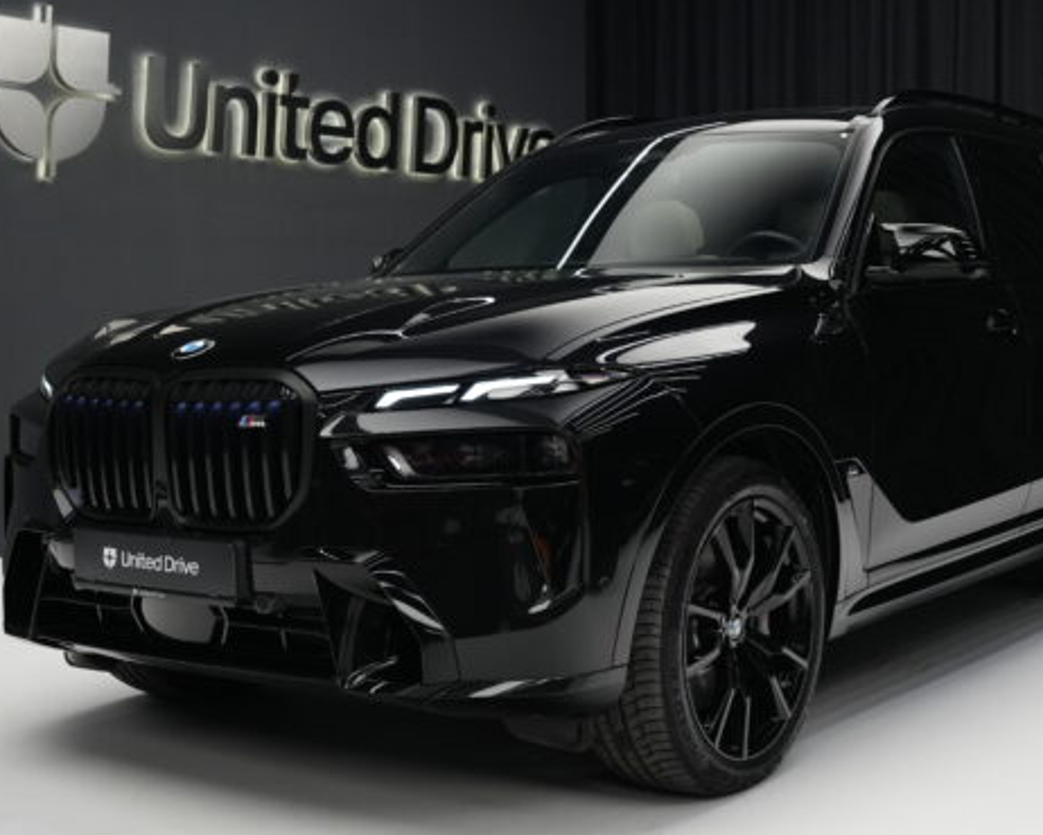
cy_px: 436
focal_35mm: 53
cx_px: 582
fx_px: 1637
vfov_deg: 28.6
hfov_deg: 35.3
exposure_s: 1/40
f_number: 4.5
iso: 1000
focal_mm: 34
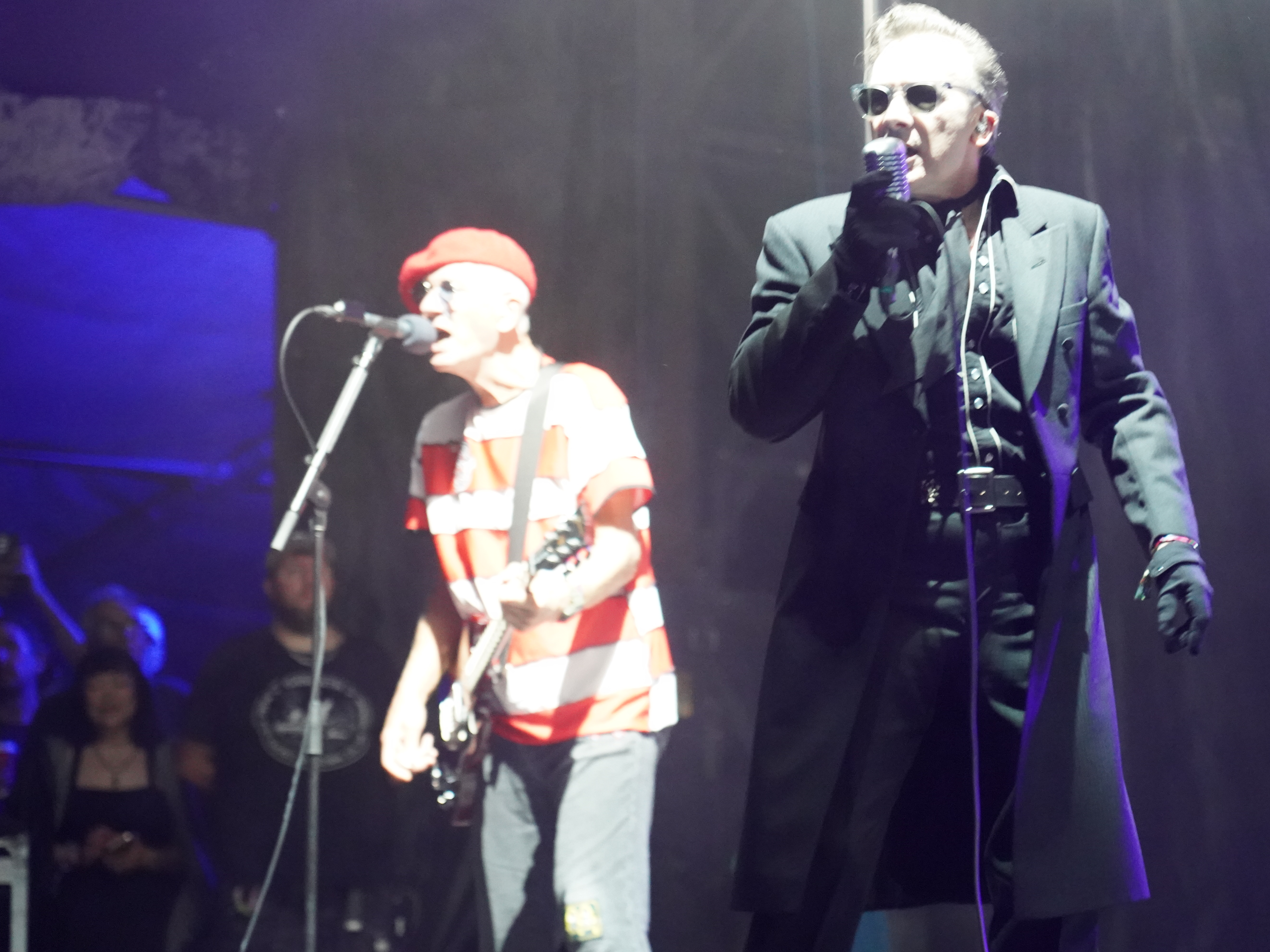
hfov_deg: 17.3
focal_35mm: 114
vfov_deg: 13.0
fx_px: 4183
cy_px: 475
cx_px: 709
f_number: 4
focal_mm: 105
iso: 12800
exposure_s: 1/160
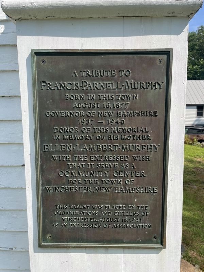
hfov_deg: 53.1
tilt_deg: -7.4
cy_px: 136
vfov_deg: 67.3
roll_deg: +1.2
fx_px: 204
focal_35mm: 26
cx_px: 102
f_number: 1.6
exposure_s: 1/2513
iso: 50
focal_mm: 5.1
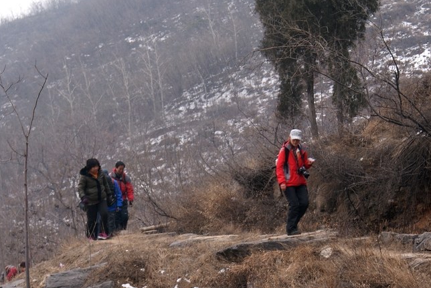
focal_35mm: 163
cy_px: 179
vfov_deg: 8.4
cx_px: 233
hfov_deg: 12.6
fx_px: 1954
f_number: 8
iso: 100
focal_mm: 70
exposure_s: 1/50
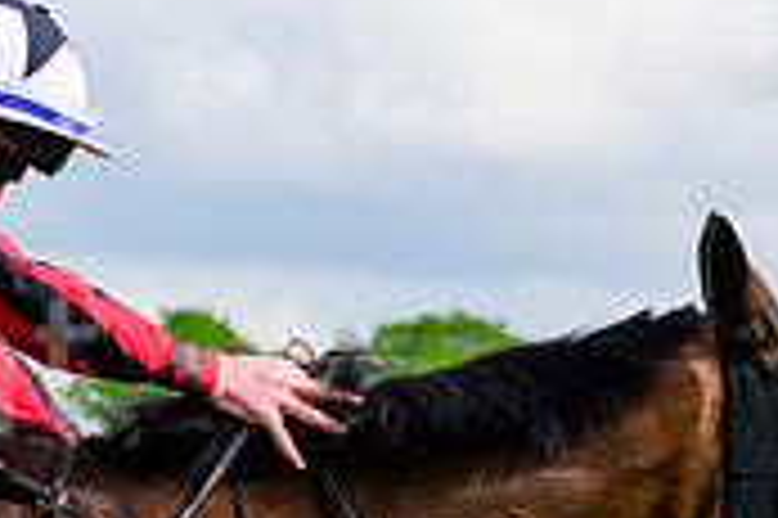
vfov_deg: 3.5
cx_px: -175
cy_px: 655
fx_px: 8334
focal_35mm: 386
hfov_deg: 5.3
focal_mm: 115
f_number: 6.3
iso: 1000
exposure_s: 1/3200
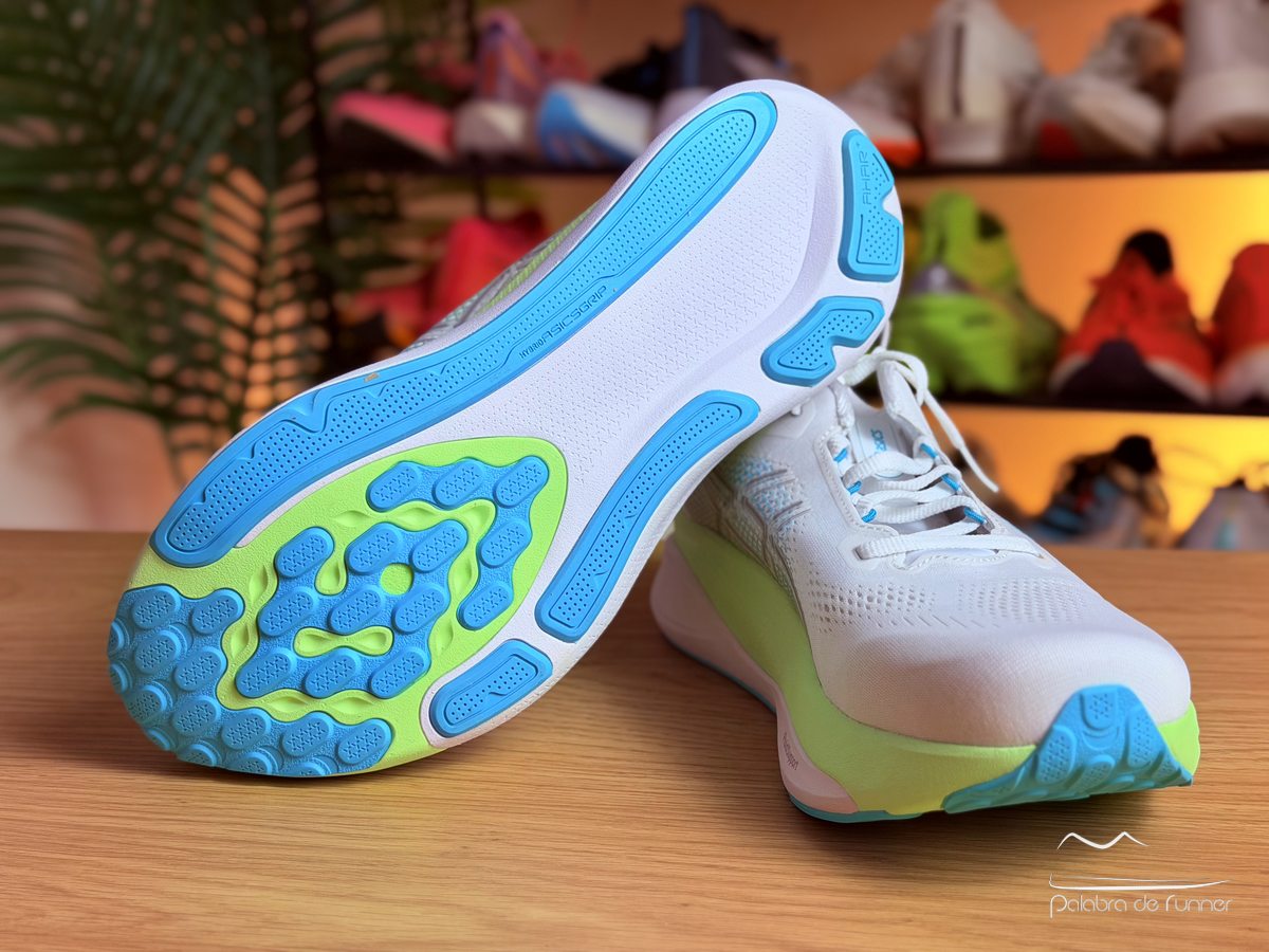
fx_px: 1760
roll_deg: +1.1
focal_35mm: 48
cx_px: 634
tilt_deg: -13.4
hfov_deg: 39.7
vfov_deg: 30.3
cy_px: 476
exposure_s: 1/100
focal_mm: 6.76
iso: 64
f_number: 1.78
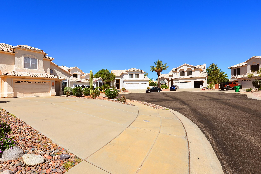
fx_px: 138
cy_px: 102
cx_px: 107
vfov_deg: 64.1
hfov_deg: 86.0
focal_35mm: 19
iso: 100
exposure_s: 1/400
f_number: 8
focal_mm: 16
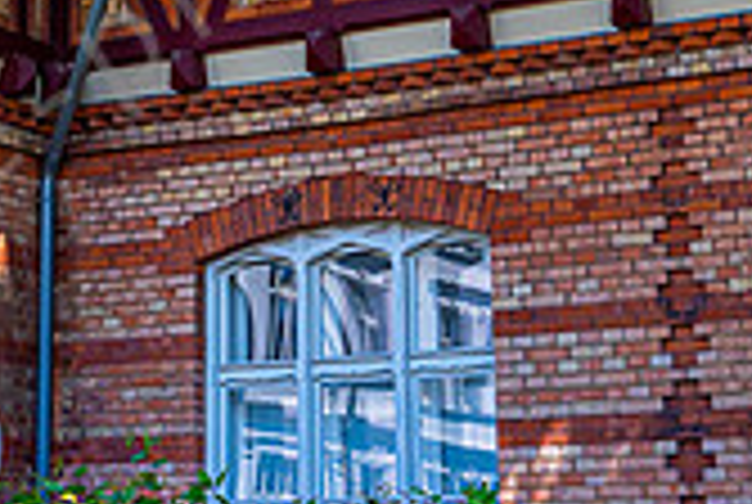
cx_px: 144
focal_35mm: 104
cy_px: 16
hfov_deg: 19.4
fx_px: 2176
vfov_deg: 13.1
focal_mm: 20
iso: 125
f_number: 2.8
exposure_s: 1/1250
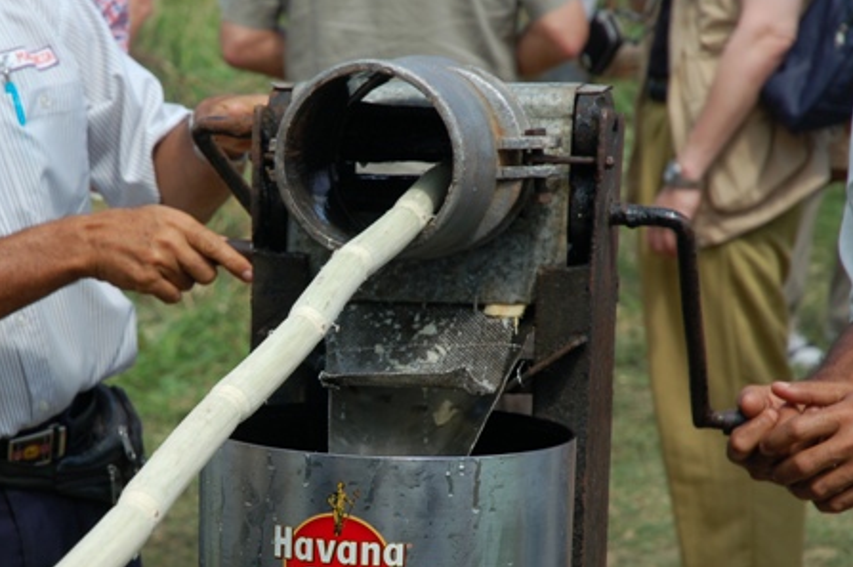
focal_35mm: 141
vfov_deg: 9.7
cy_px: 341
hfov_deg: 14.5
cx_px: 307
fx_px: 3337
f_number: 5.6
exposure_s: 1/500
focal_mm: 70
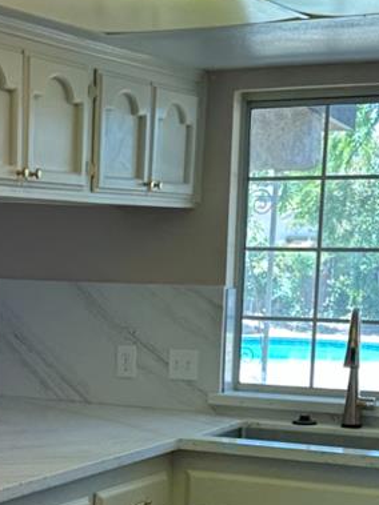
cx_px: 6
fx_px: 1388
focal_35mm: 95
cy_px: 446
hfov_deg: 15.3
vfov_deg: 20.3
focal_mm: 6.86
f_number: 1.78
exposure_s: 1/120
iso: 64
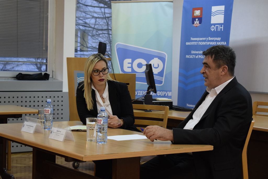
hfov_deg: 27.0
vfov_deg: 18.2
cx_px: 134
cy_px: 90
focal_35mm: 75
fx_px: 558
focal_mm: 50
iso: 2000
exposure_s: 1/60
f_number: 5.6
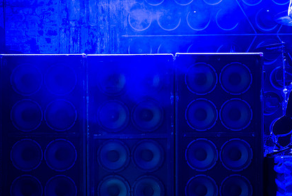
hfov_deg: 30.0
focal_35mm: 67
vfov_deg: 20.3
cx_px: 125
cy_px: 130
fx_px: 544
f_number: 2.8
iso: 6400
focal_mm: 46
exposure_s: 1/25
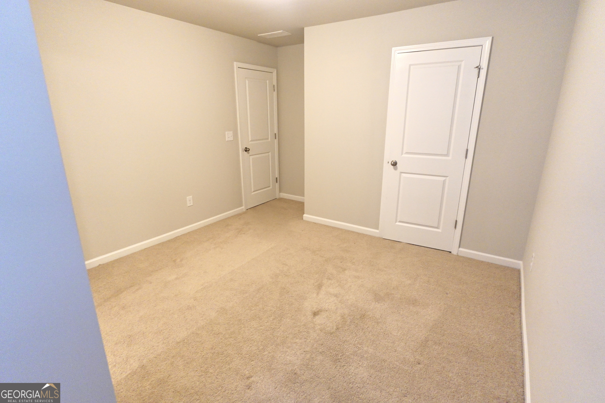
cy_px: 202
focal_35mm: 18
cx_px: 302
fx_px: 302
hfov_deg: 90.0
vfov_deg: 67.4
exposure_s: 1/80
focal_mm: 6.9
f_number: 1.8
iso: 640
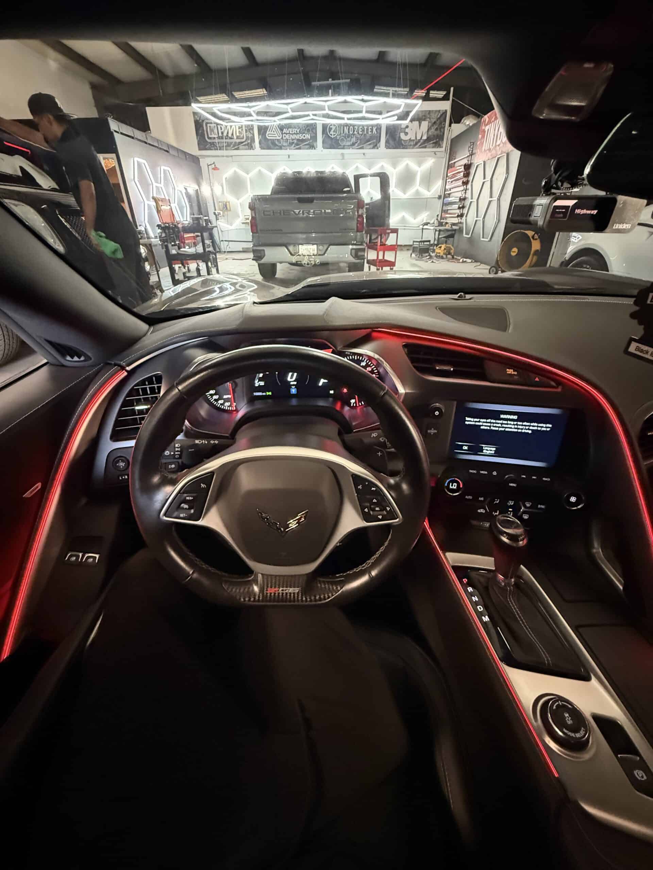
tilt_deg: -31.2
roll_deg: +0.1
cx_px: 326
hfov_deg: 85.7
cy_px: 435
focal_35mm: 14
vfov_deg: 102.1
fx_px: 352
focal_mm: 2.22
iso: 1600
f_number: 2.2
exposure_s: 1/40
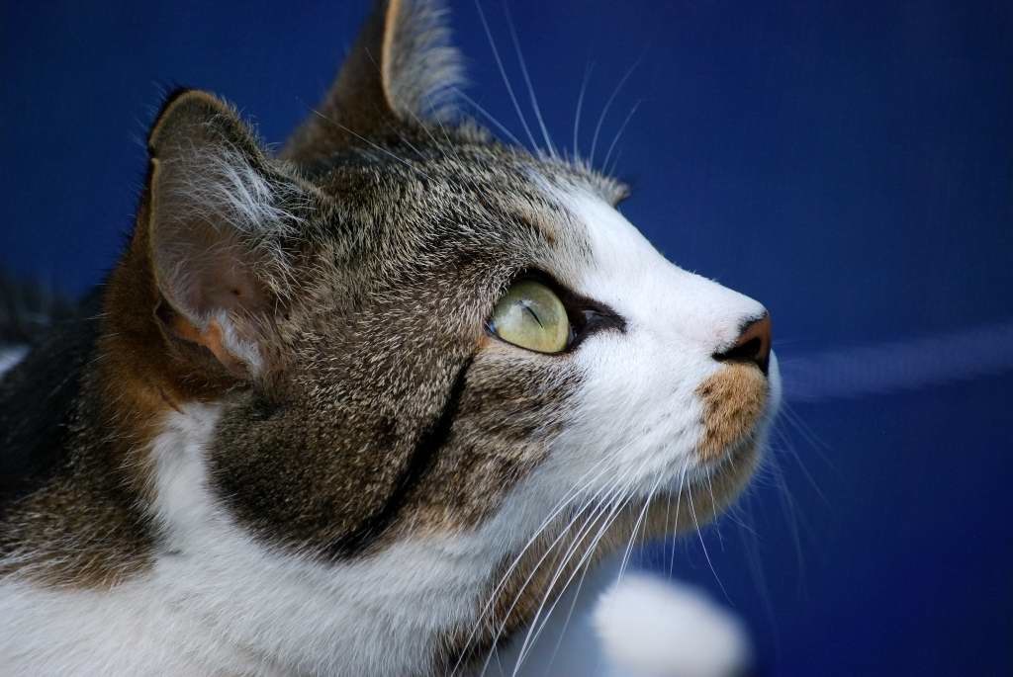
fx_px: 8450
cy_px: 338
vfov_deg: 4.6
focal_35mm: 300
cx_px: 506
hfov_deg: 6.9
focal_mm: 200
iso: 800
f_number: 5.6
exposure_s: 1/500
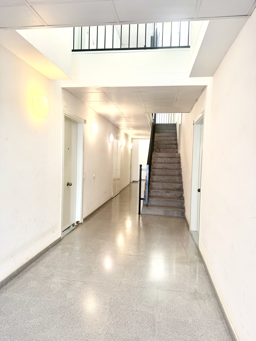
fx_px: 237
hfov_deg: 56.8
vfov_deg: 71.6
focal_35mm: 24
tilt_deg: -2.3
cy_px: 170
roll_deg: -2.9
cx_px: 128
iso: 125
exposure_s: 1/100
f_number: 1.78
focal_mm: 6.76
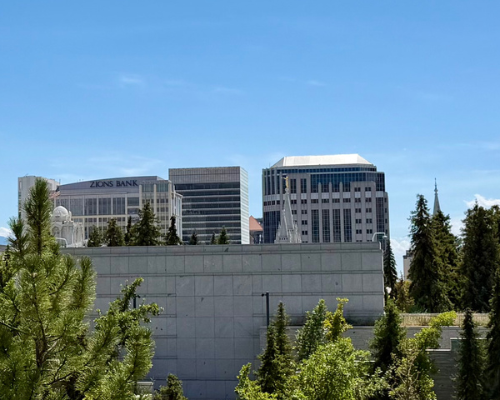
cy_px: 178
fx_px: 1184
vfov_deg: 19.2
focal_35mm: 80
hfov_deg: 23.6
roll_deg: +0.9
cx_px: 137
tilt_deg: +6.1
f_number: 1.78
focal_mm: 6.76
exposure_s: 1/8130
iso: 80
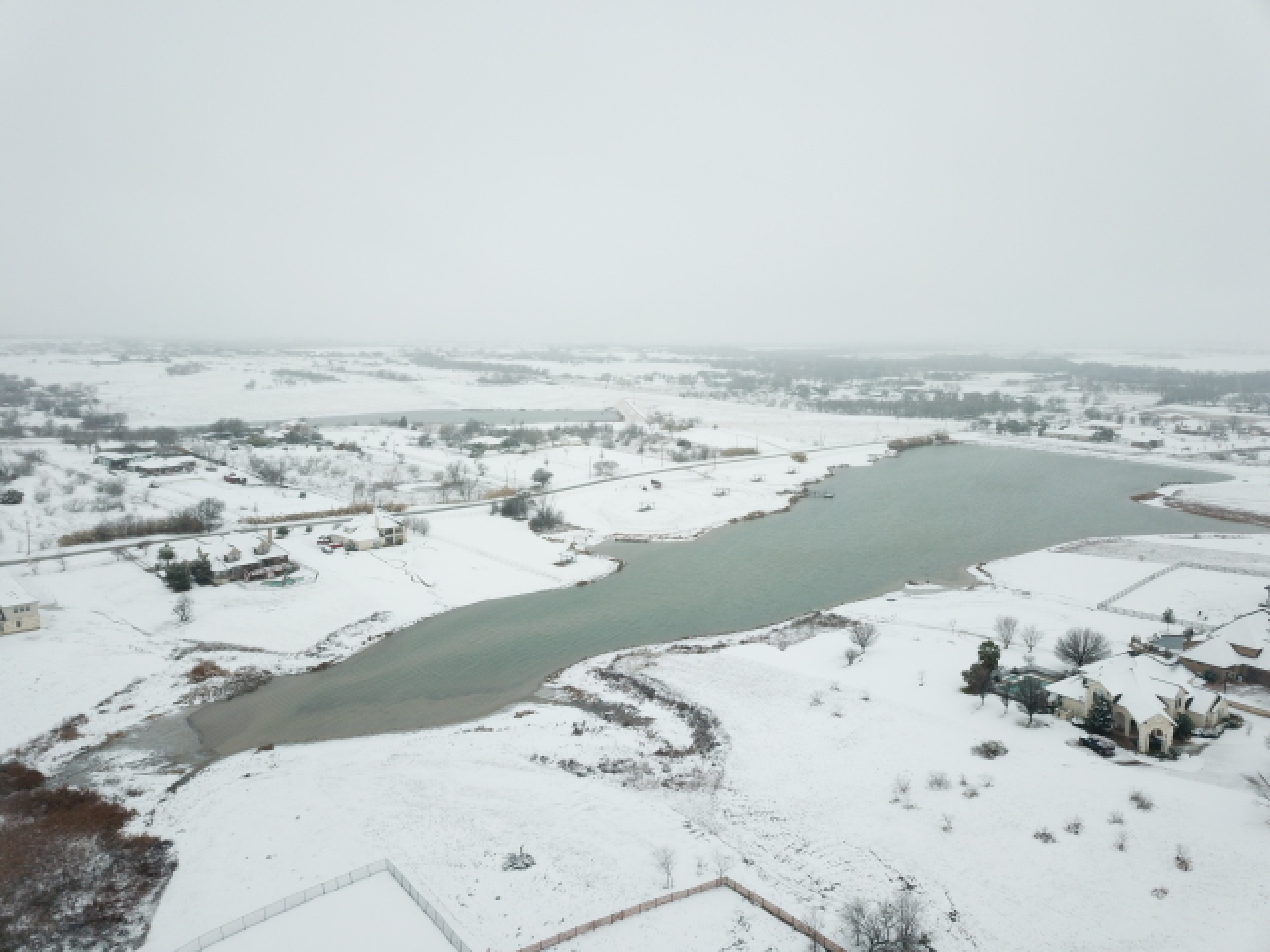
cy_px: 476
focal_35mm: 26
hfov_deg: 67.3
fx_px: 954
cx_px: 635
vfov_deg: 53.1
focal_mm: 4.73
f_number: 2.2
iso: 100
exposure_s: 1/40
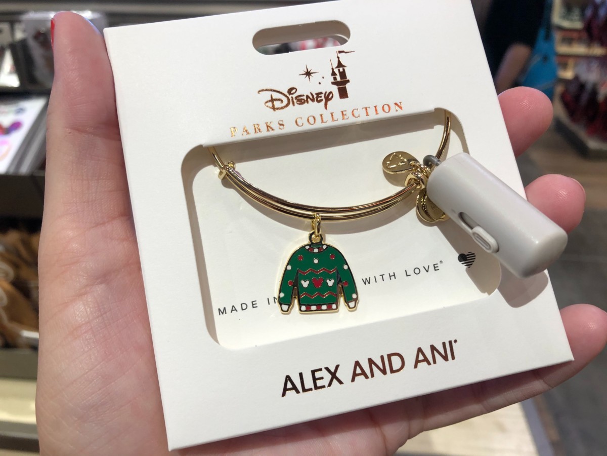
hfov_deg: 63.4
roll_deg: -2.1
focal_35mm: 28
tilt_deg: -29.9
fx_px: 491
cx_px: 304
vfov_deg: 49.7
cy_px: 228
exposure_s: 1/40
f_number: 1.8
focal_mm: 3.99
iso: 25
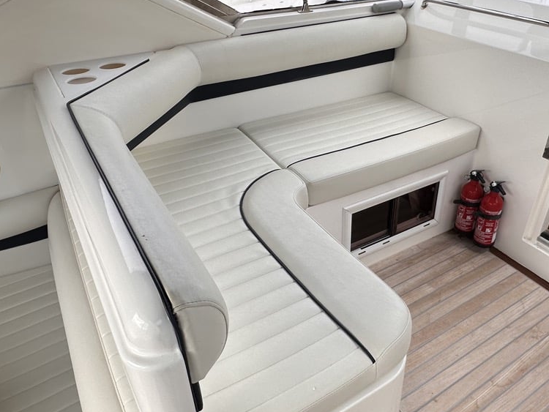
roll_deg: -0.1
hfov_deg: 63.0
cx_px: 325
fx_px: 444
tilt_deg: -31.8
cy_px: 199
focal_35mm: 28
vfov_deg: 49.8
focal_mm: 2.22
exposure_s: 1/374
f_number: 2.2
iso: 40
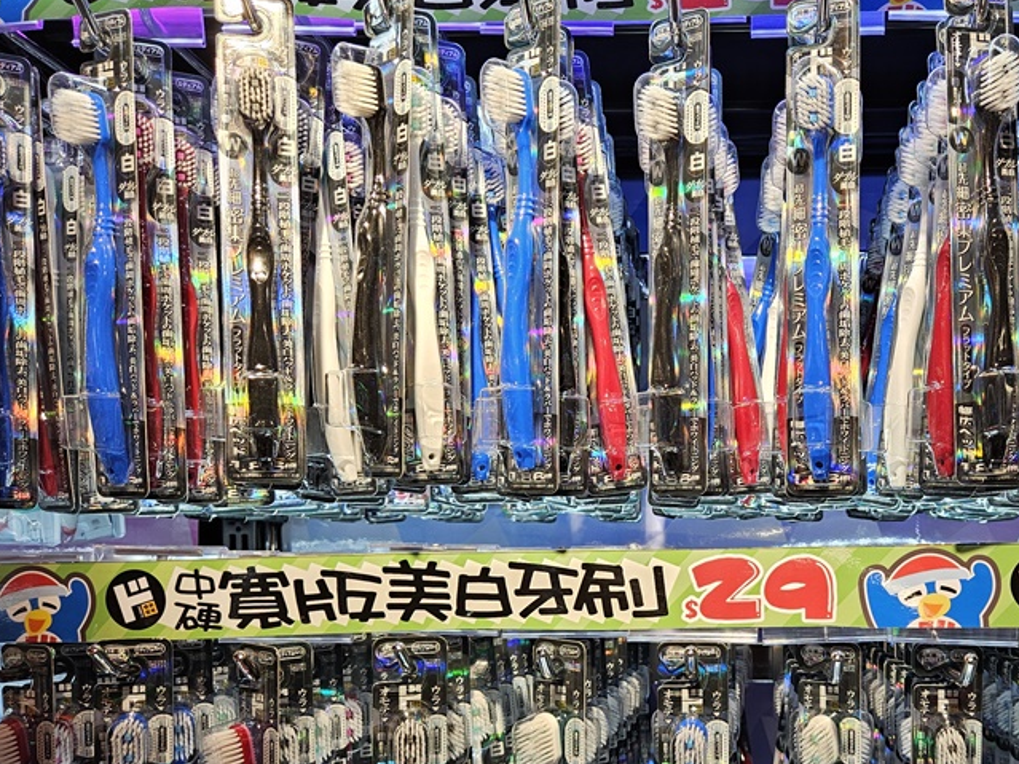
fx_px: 1060
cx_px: 724
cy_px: 504
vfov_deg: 39.2
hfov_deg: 49.9
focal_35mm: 36
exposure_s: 1/120
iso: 40
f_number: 1.8
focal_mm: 5.4
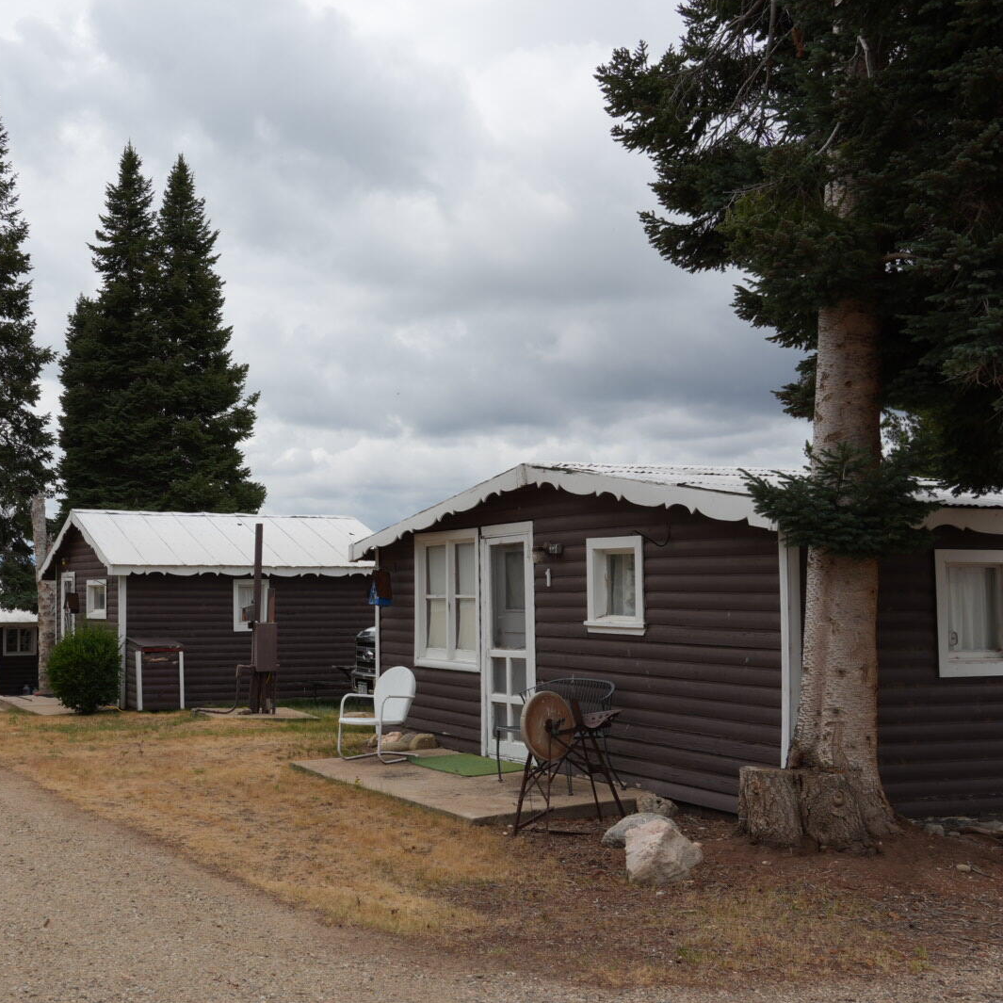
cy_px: 503
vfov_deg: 41.3
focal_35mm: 41
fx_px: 1332
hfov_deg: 40.7
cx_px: 332
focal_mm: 21
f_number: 11
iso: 100
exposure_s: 1/200
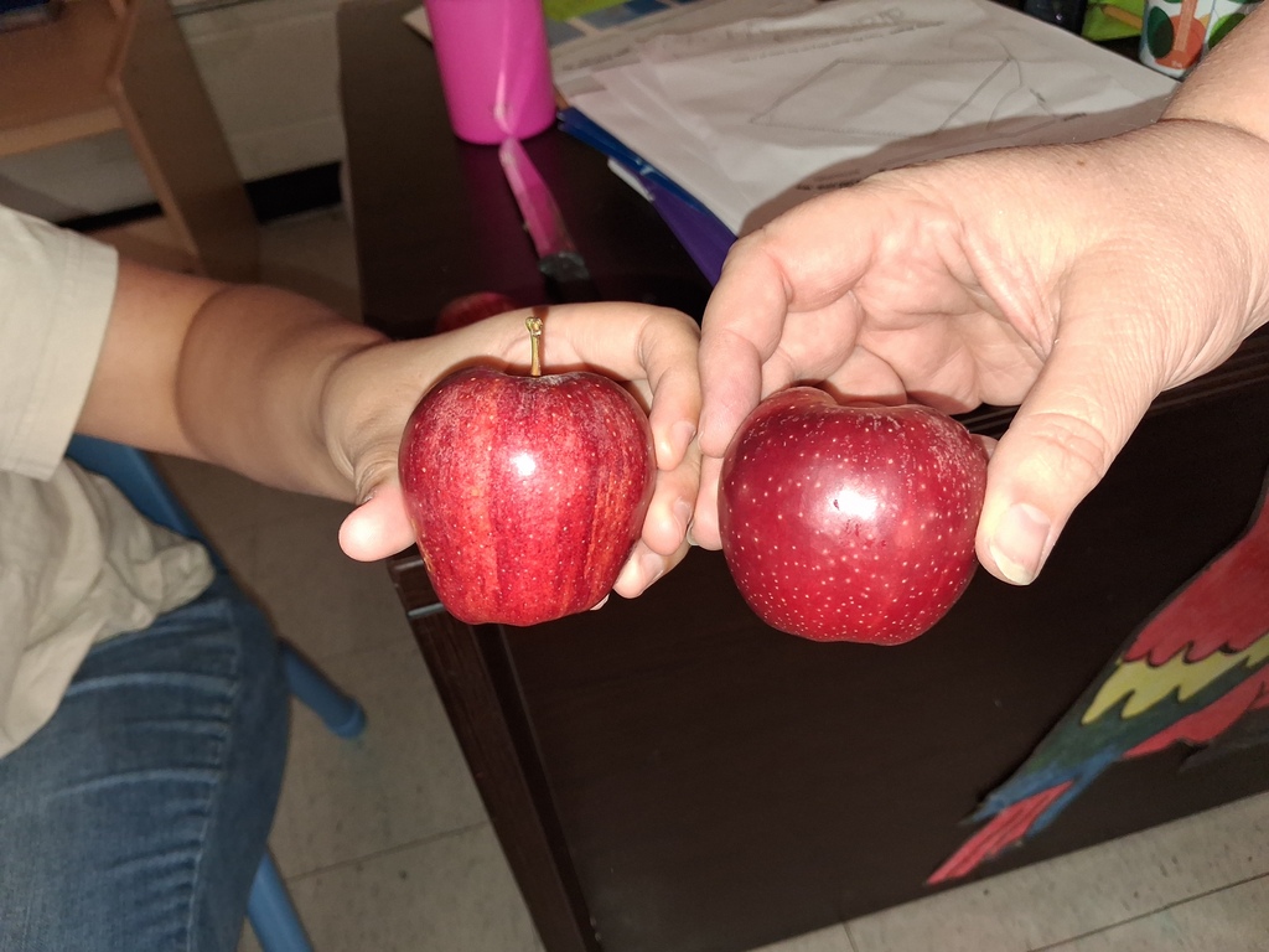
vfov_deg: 51.4
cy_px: 476
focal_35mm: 27
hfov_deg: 65.3
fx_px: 990
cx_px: 634
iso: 400
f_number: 1.8
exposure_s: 1/120
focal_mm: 4
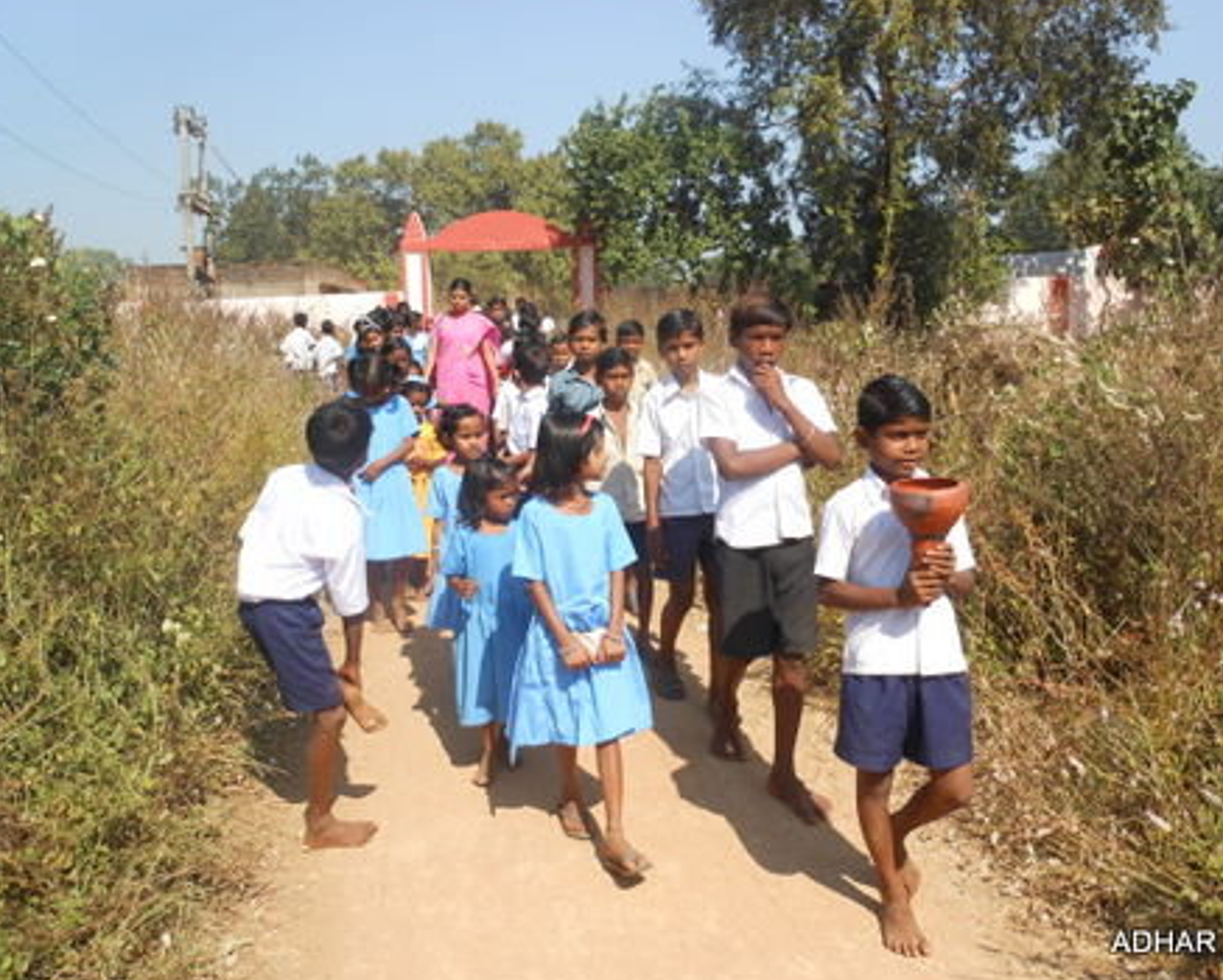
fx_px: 1086
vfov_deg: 48.5
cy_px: 493
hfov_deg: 58.7
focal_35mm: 30
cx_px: 591
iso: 80
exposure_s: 1/640
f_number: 3.7
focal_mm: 5
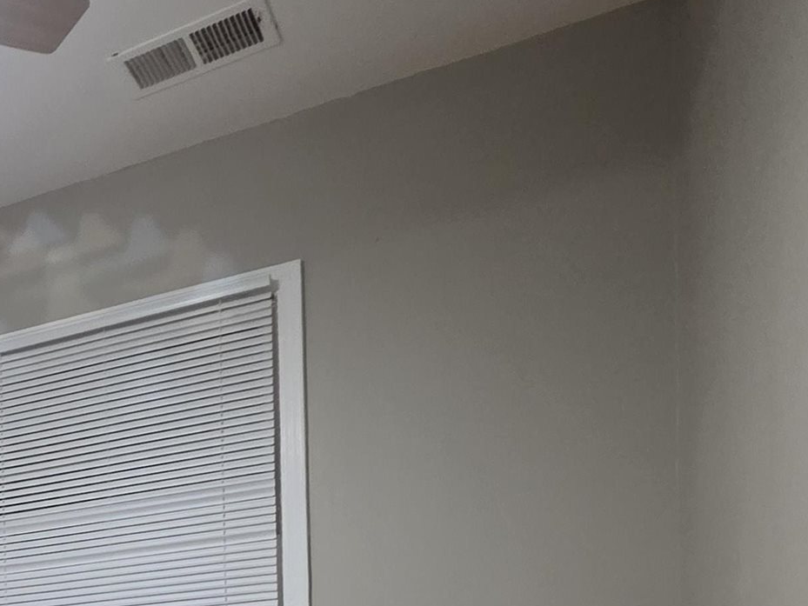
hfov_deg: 33.4
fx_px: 1004
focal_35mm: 43
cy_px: 772
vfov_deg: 28.2
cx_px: -216
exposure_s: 1/60
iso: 500
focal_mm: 2.2
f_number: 1.9
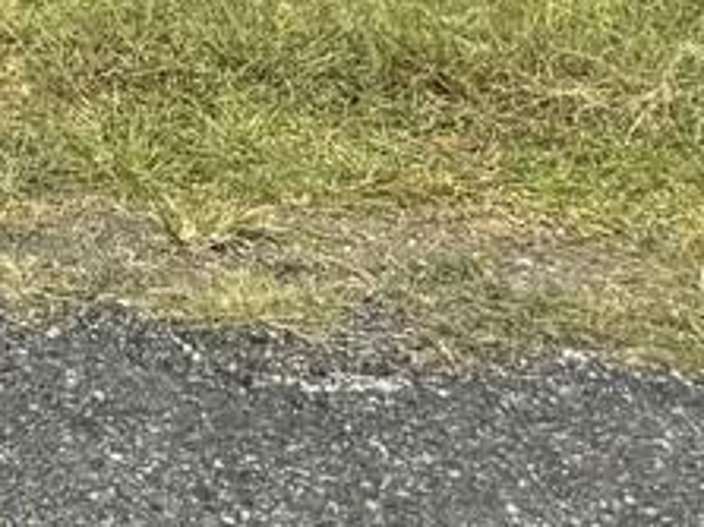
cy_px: -1051
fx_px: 3496
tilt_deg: +2.9
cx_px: -1190
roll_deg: -2.6
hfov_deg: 9.6
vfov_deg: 7.6
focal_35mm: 172
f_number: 1.78
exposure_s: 1/3425
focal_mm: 6.76
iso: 80
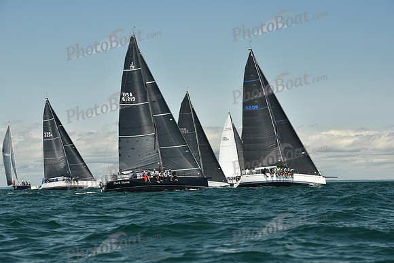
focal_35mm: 92
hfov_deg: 22.1
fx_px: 1007
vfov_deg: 14.9
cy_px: 132
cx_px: 197
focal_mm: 92
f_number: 6.3
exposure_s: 1/640
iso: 320
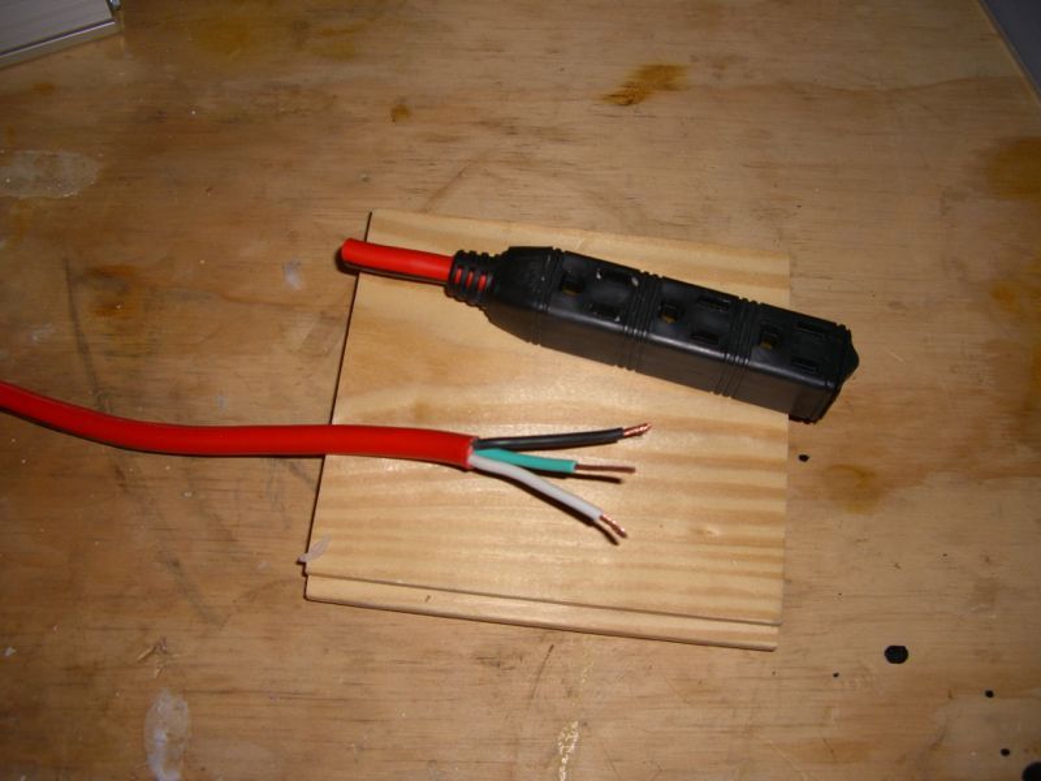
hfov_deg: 49.0
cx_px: 520
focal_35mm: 38
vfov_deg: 37.7
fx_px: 1143
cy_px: 390
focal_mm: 7.9
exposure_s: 1/60
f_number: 2.8
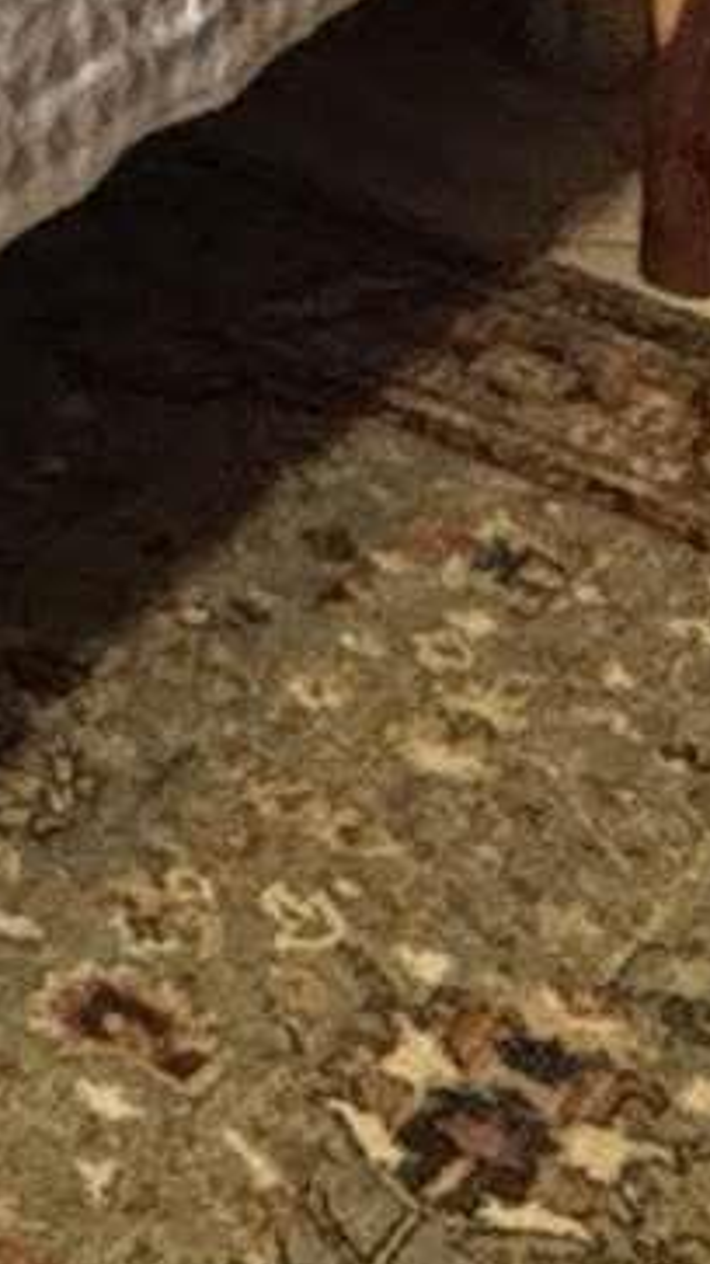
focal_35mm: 129
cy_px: -1494
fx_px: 4321
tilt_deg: -5.9
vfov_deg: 13.5
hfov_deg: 8.0
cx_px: -1423
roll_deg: -1.2
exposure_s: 1/60
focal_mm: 2.22
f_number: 2.2
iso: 1000
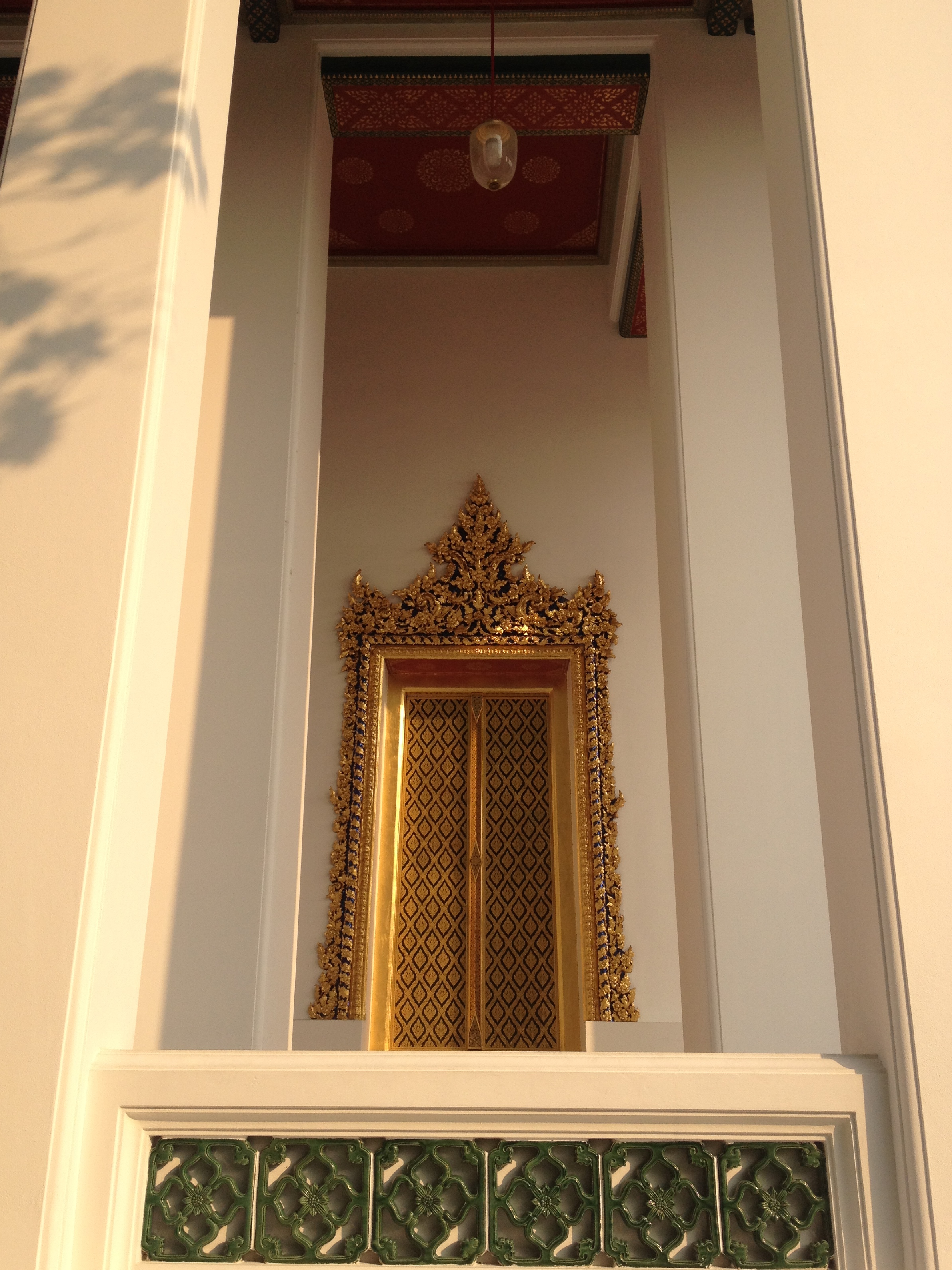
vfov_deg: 51.4
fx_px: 1320
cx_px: 470
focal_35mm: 36
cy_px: 641
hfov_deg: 39.7
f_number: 2.4
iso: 64
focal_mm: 4.28
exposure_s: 1/986
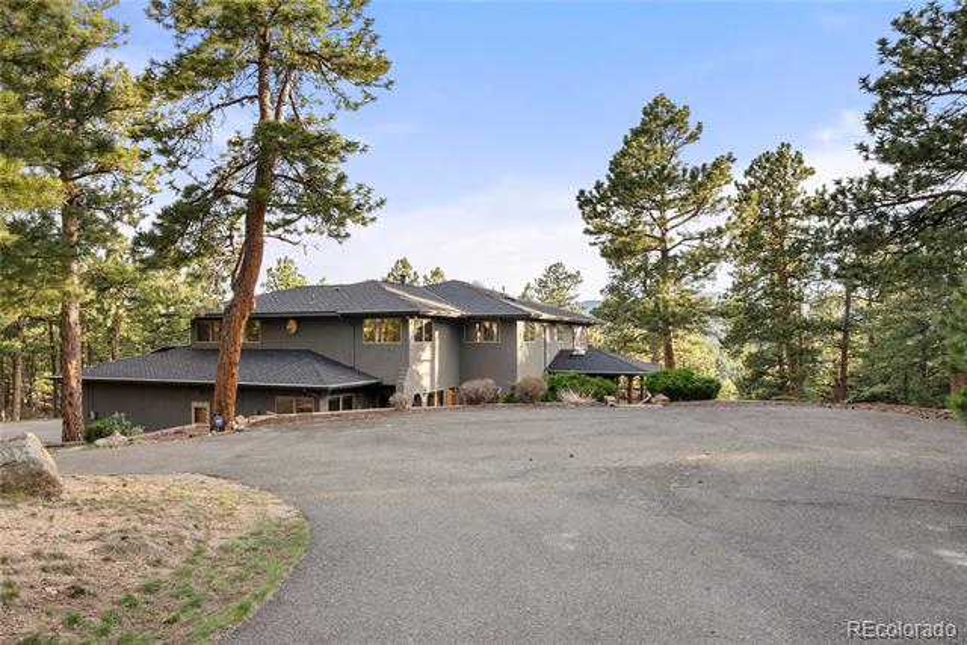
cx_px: 484
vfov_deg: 53.2
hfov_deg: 73.7
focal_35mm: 24
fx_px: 645
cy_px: 322
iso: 160
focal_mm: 24
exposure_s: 1/20
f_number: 8
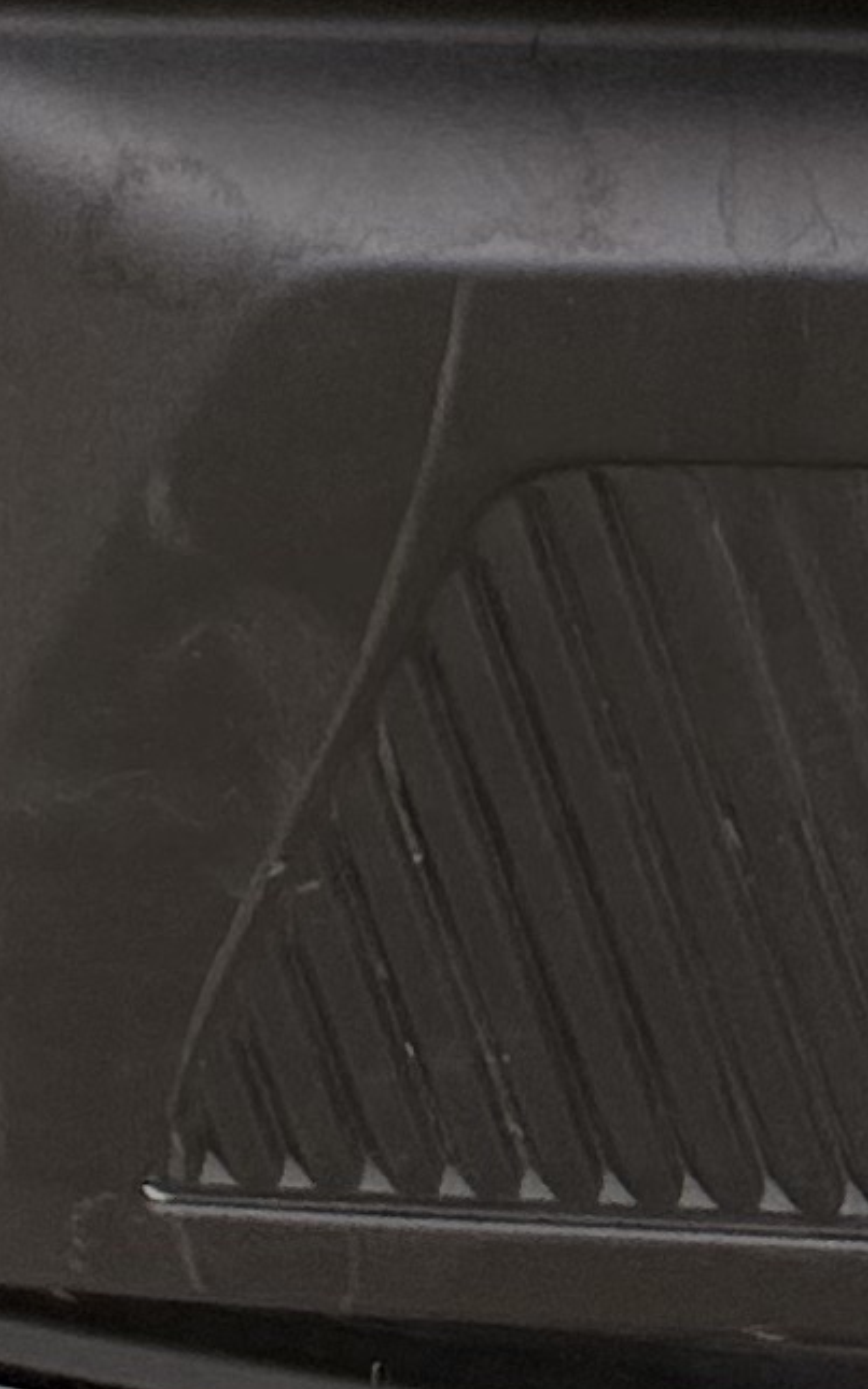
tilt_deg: -12.2
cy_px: -2339
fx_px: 6019
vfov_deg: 10.5
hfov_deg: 8.1
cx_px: -422
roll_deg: +3.4
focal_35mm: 159
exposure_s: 1/1032
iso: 80
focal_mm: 6.76
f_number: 1.78
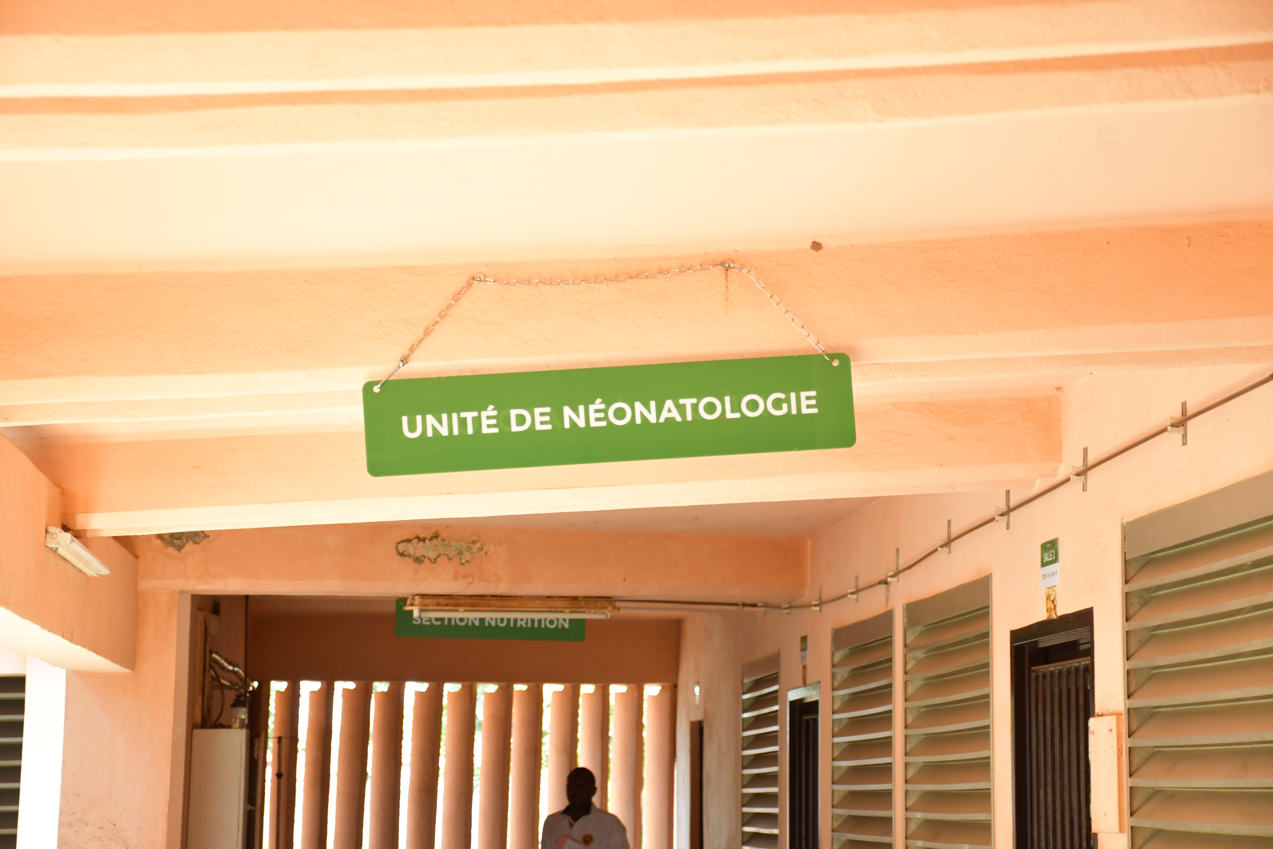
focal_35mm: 90
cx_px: 636
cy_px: 424
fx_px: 3182
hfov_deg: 22.6
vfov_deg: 15.2
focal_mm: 60
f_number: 5
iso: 800
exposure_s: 1/125
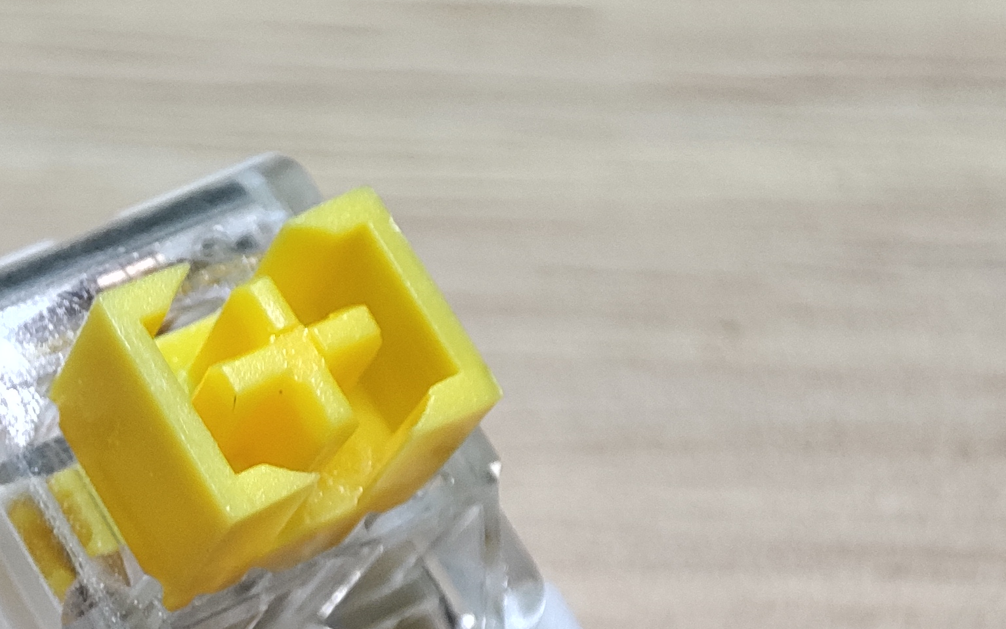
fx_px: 2358
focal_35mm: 86
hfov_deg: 23.7
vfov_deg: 15.0
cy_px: 568
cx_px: 188
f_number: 2.4
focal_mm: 4.03
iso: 114
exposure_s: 1/50
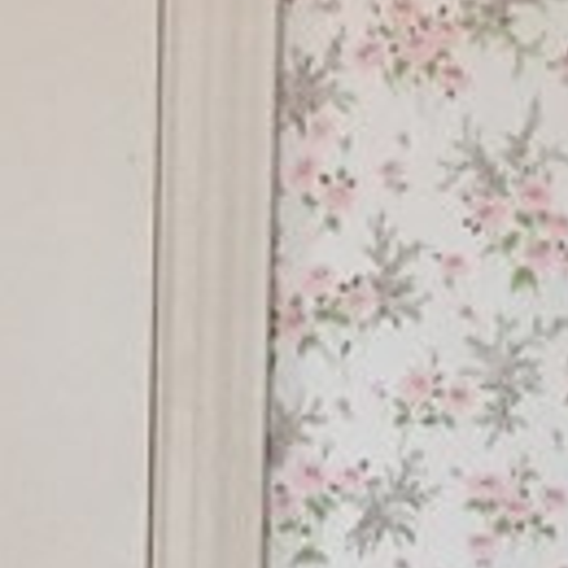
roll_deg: -0.8
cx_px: -48
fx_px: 3750
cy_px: 725
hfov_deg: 8.6
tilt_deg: -10.1
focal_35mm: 202
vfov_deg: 8.5
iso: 125
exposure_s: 1/30
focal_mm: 4.15
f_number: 2.2
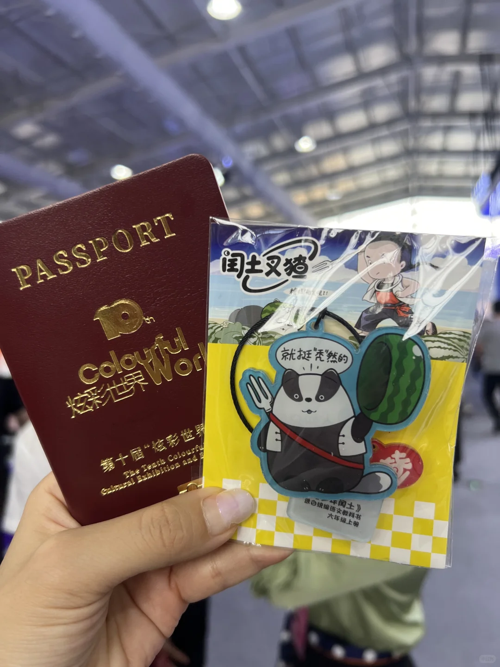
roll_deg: +3.0
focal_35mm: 26
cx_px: 250
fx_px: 501
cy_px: 334
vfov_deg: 67.3
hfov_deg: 53.1
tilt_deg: -0.8
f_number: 1.5
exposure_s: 1/100
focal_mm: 5.7
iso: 40
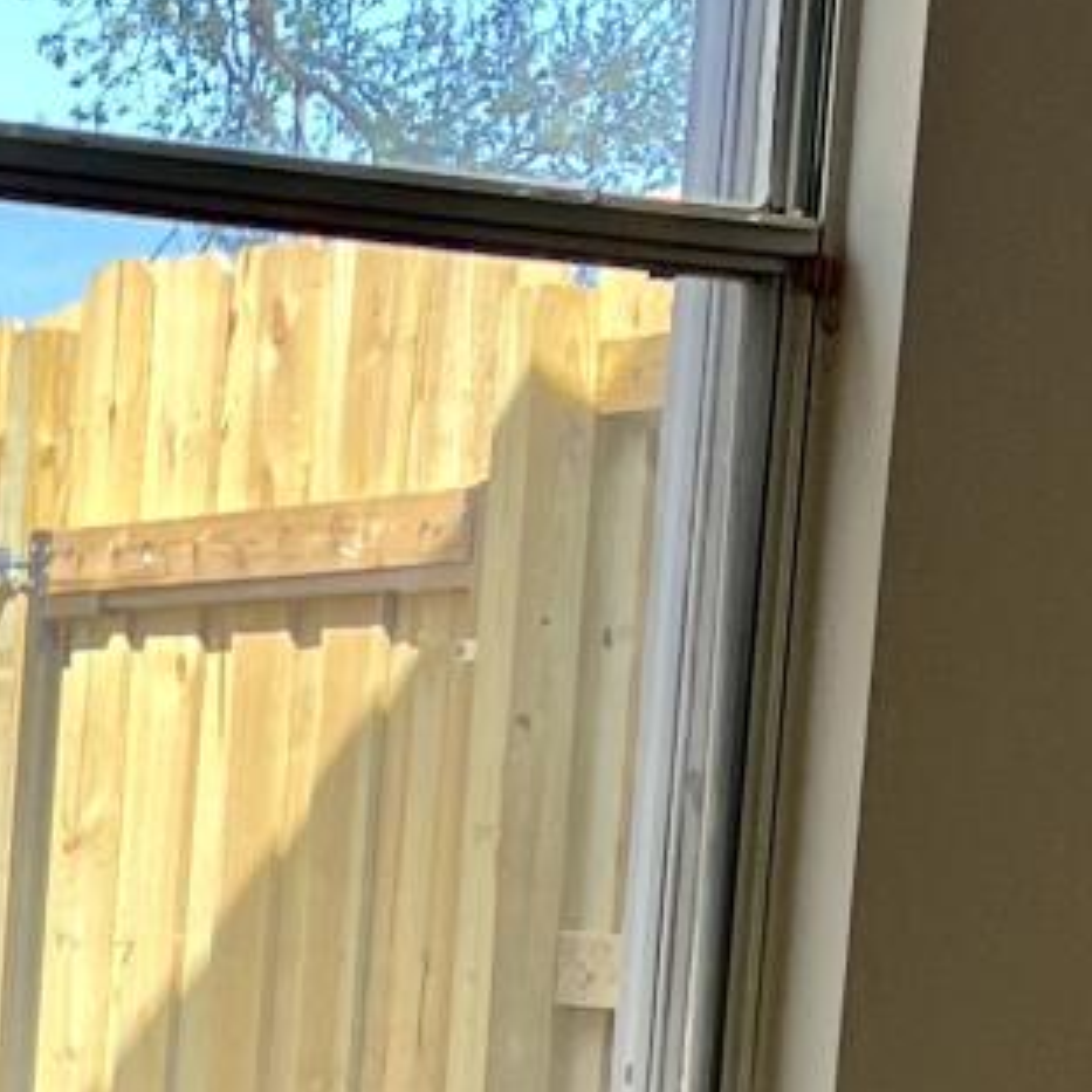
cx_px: -263
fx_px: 5282
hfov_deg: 11.5
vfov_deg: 11.6
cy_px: 1299
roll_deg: -3.4
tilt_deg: -4.9
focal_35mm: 148
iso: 40
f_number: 1.5
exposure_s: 1/228
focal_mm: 5.7
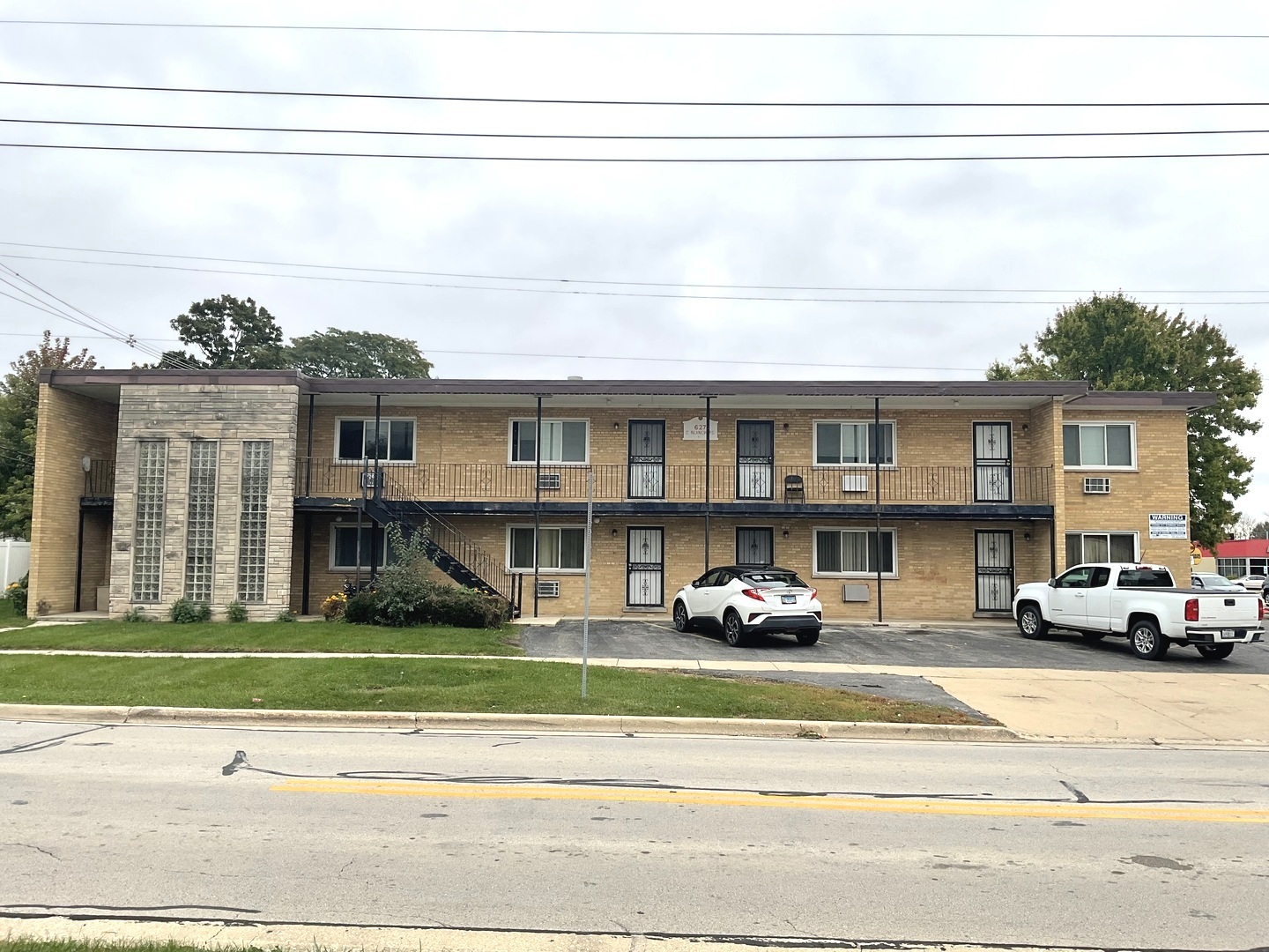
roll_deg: +0.1
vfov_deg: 48.2
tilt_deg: +6.3
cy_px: 476
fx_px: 1063
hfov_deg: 61.7
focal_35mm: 29
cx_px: 634
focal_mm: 3
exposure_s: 1/397
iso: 16
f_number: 1.8
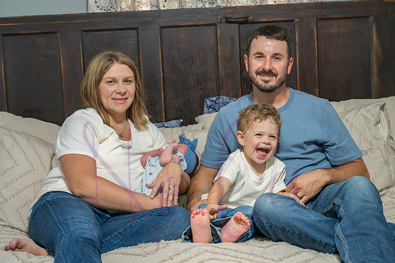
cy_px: 128
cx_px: 193
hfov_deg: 36.7
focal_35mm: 54
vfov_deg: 25.0
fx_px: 595
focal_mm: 52
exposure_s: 1/320
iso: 3200
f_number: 4
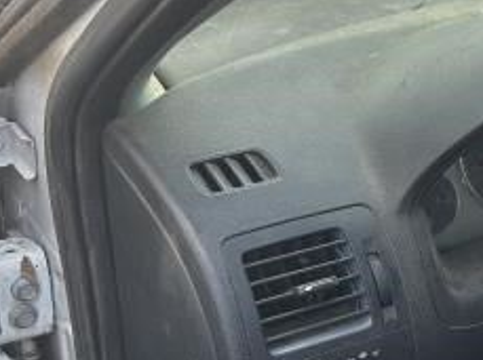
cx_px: 707
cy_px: 192
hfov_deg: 20.3
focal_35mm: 84
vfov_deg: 17.5
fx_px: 1170
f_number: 1.78
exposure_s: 1/699
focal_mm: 6.86
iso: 80
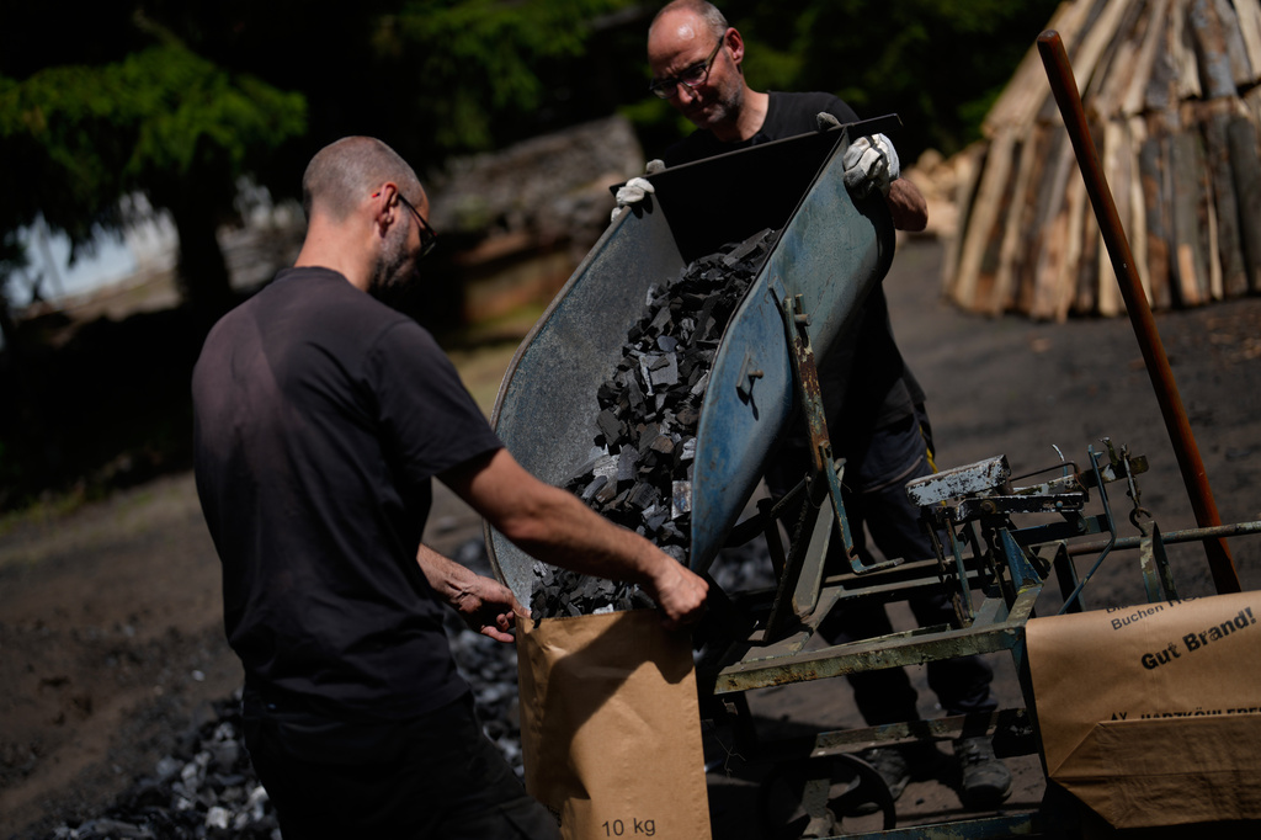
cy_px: 420
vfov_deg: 27.0
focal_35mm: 50
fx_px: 1751
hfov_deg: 39.6
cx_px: 630
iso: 50
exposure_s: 1/5000
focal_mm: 50
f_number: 1.2
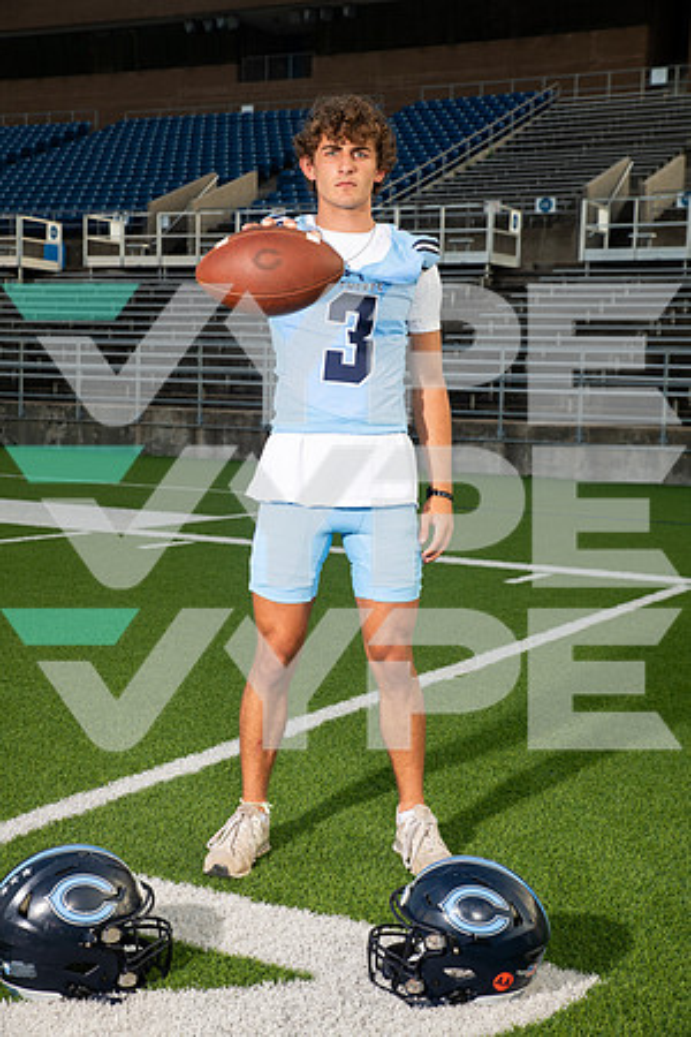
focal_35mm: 52
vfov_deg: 38.2
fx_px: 1497
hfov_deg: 26.0
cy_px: 518
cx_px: 346
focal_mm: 52
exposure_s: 1/320
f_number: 7.1
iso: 160
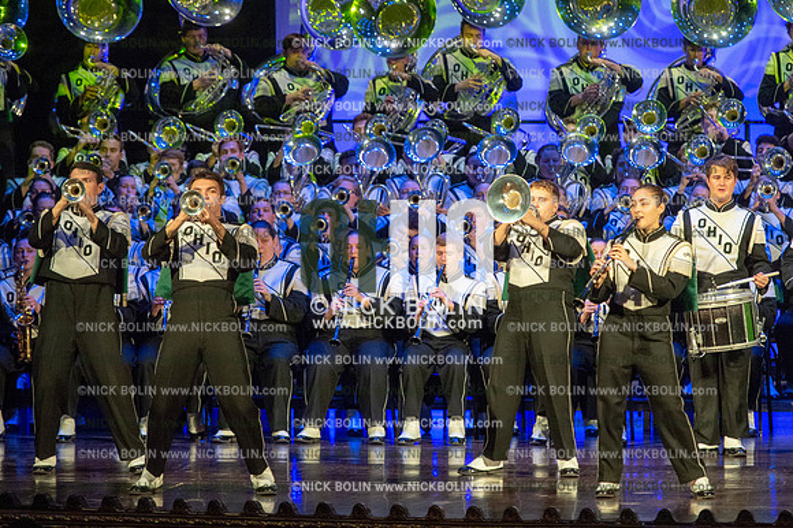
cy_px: 264
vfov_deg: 5.7
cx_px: 396
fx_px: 5283
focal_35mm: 240
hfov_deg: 8.6
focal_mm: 240
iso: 8000
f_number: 5.6
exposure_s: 1/320
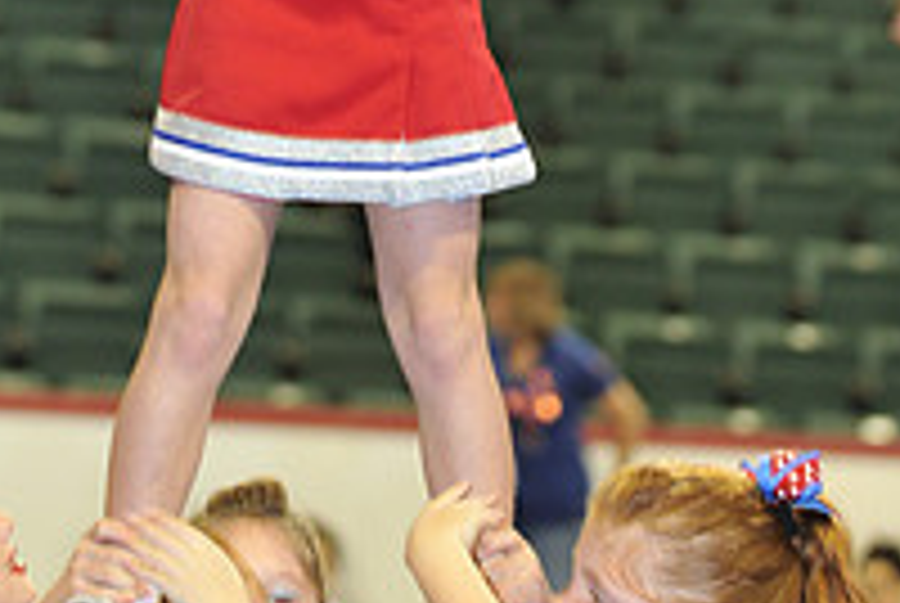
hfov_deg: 7.5
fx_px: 6885
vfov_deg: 5.0
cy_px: -374
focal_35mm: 275
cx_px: 279
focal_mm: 95
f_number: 2.8
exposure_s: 1/60
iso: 1600
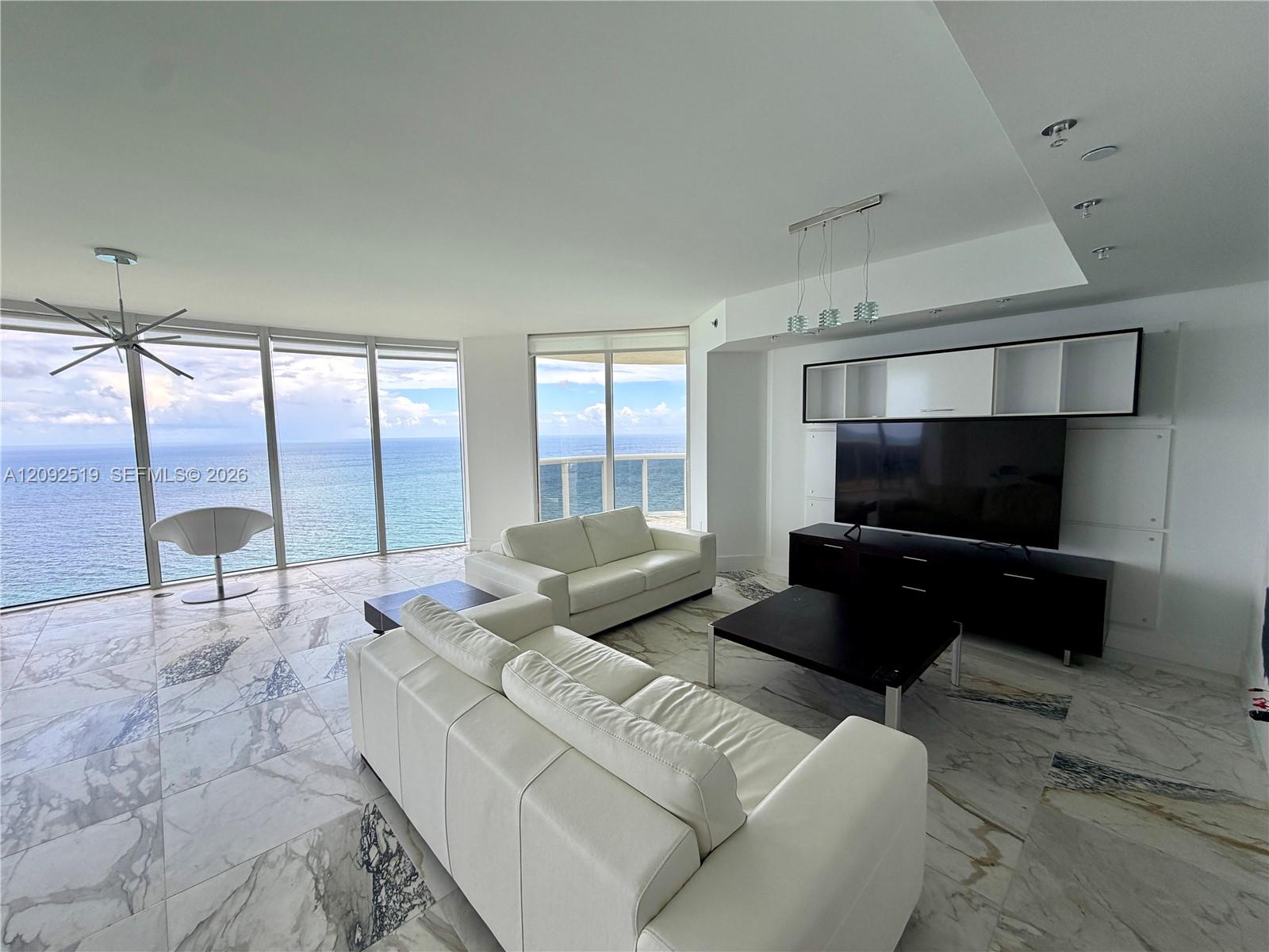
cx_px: 634
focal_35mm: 14
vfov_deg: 85.7
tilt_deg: -4.1
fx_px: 513
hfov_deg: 102.1
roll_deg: +1.3
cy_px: 476
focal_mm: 2.22
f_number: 2.2
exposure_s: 1/203
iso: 40
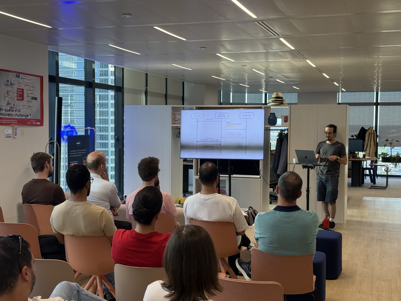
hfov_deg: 39.7
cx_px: 200
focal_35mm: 48
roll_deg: -0.8
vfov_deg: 30.3
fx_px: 556
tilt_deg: -2.5
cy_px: 150
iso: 80
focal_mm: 6.76
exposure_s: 1/157
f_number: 1.78
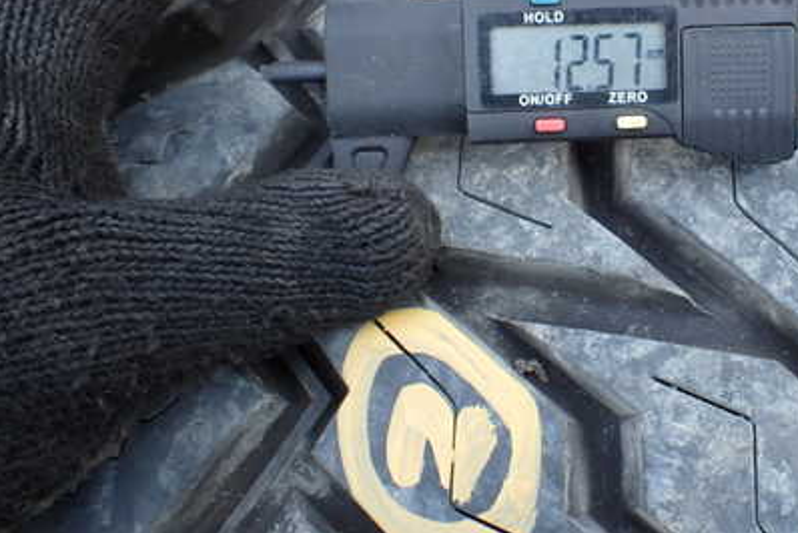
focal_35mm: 47
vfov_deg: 28.5
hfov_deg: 40.8
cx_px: 591
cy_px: 170
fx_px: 1043
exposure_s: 1/160
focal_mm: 5.4
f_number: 2.3
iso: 100
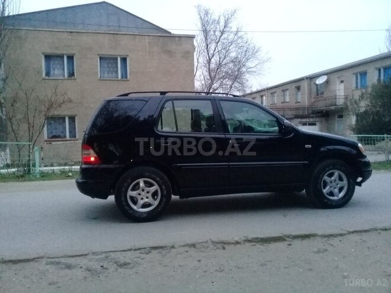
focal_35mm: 31
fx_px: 350
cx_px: 196
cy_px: 146
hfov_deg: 58.4
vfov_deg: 45.4
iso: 1000
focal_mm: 3.3
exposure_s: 1/17
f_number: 2.2
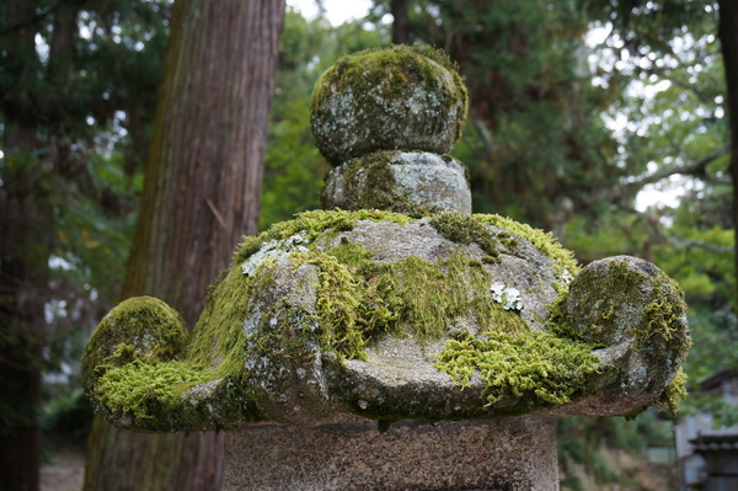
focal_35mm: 38
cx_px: 369
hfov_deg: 51.3
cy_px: 246
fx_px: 768
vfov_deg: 35.4
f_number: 4.5
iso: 100
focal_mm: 25
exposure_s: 1/60
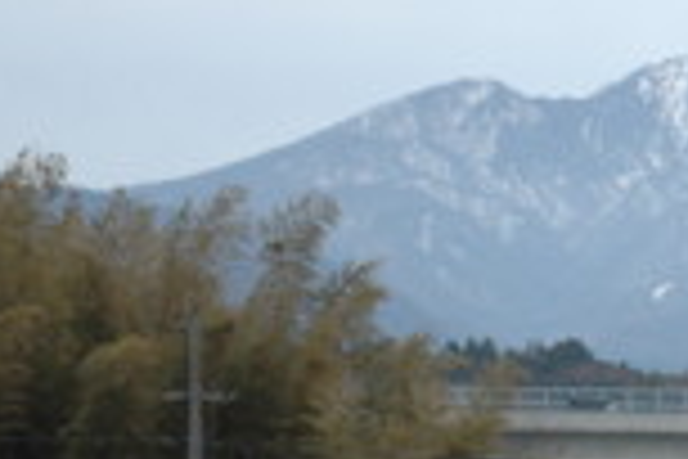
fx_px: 6191
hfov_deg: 6.3
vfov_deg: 4.2
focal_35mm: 324
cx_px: 1043
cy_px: 295
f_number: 4.2
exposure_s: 1/2000
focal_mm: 55
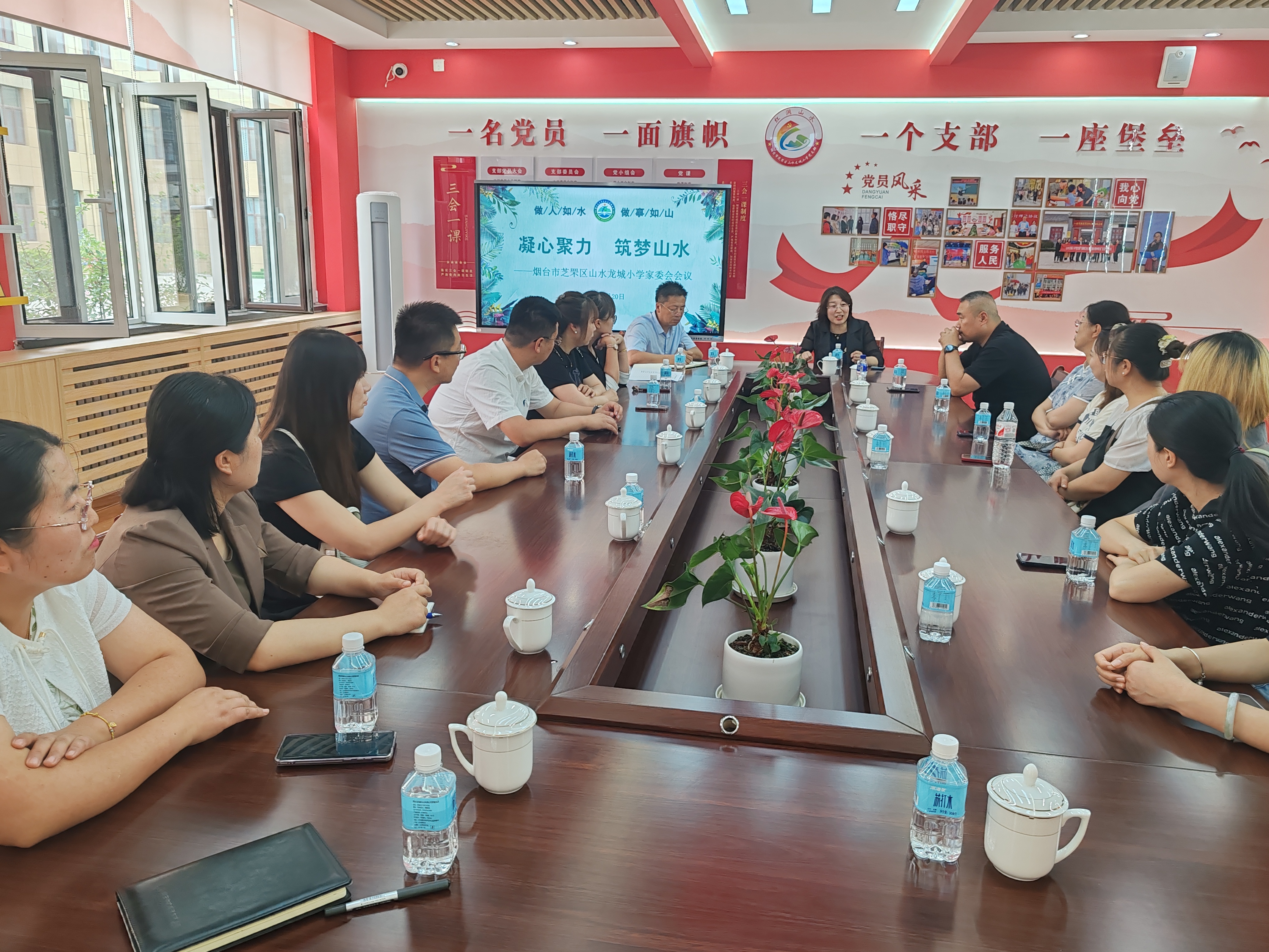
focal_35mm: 27
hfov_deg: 65.3
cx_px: 634
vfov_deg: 51.4
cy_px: 476
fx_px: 990
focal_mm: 6.12
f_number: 1.9
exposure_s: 1/100
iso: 250
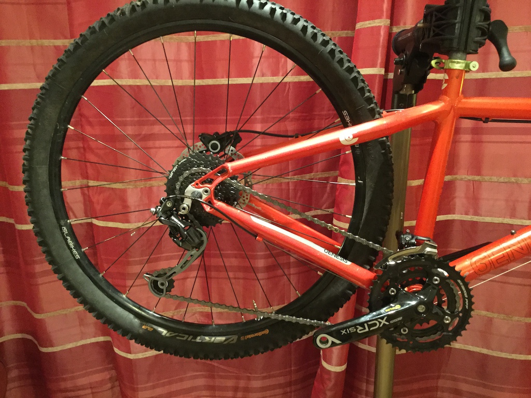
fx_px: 476
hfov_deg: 58.4
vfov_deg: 45.4
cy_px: 199
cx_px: 266
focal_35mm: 31
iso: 640
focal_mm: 3.3
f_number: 2.4
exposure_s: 1/17
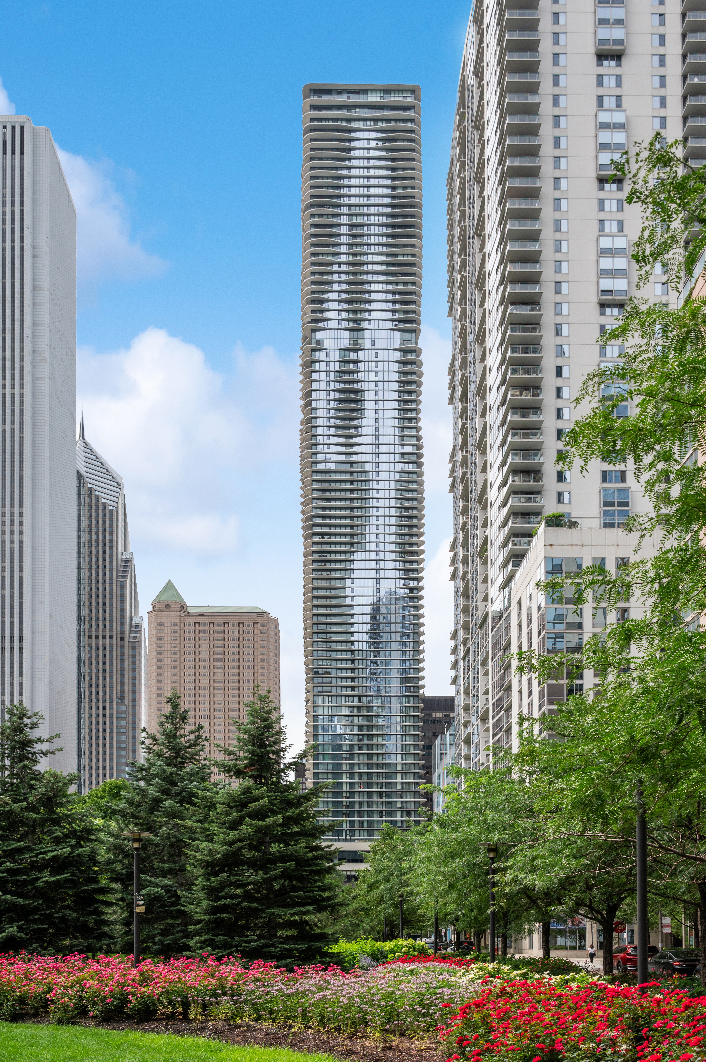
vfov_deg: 60.3
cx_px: 353
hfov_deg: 42.3
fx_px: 913
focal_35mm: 31
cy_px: 531
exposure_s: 1/250
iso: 400
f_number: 8
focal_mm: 31
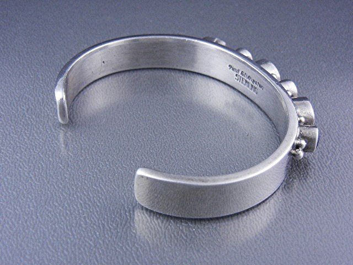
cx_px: 176
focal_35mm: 59
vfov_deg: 24.8
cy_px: 132
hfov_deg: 32.7
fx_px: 602
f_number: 4
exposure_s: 1/34
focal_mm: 10.6
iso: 400
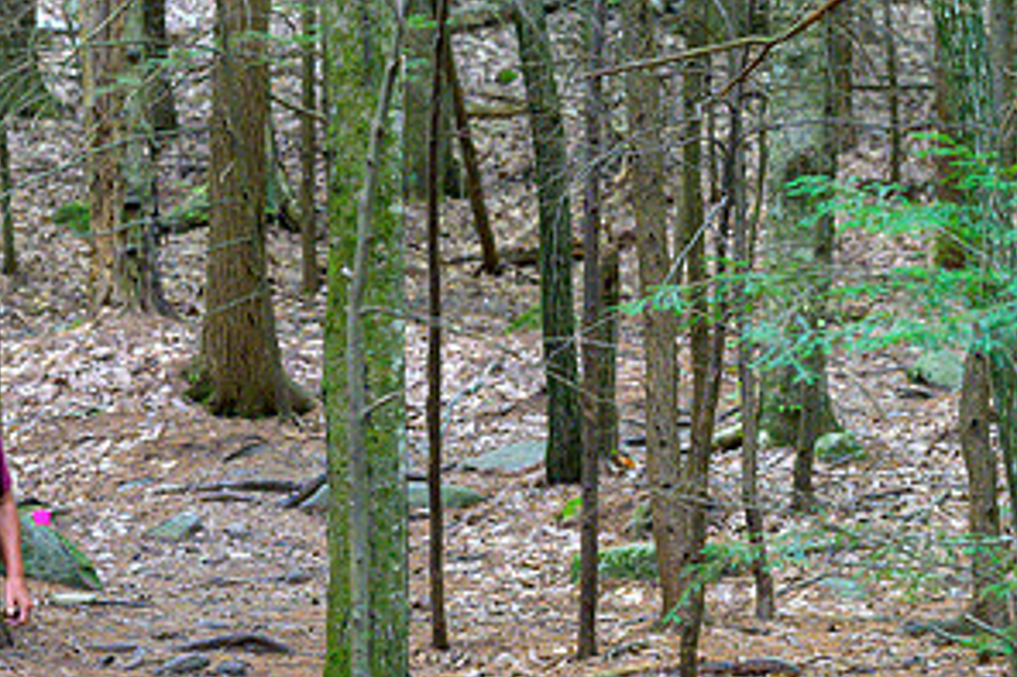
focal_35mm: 196
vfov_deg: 7.0
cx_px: 158
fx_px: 5534
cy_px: 399
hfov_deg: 10.5
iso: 8000
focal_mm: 100
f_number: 4
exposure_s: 1/320
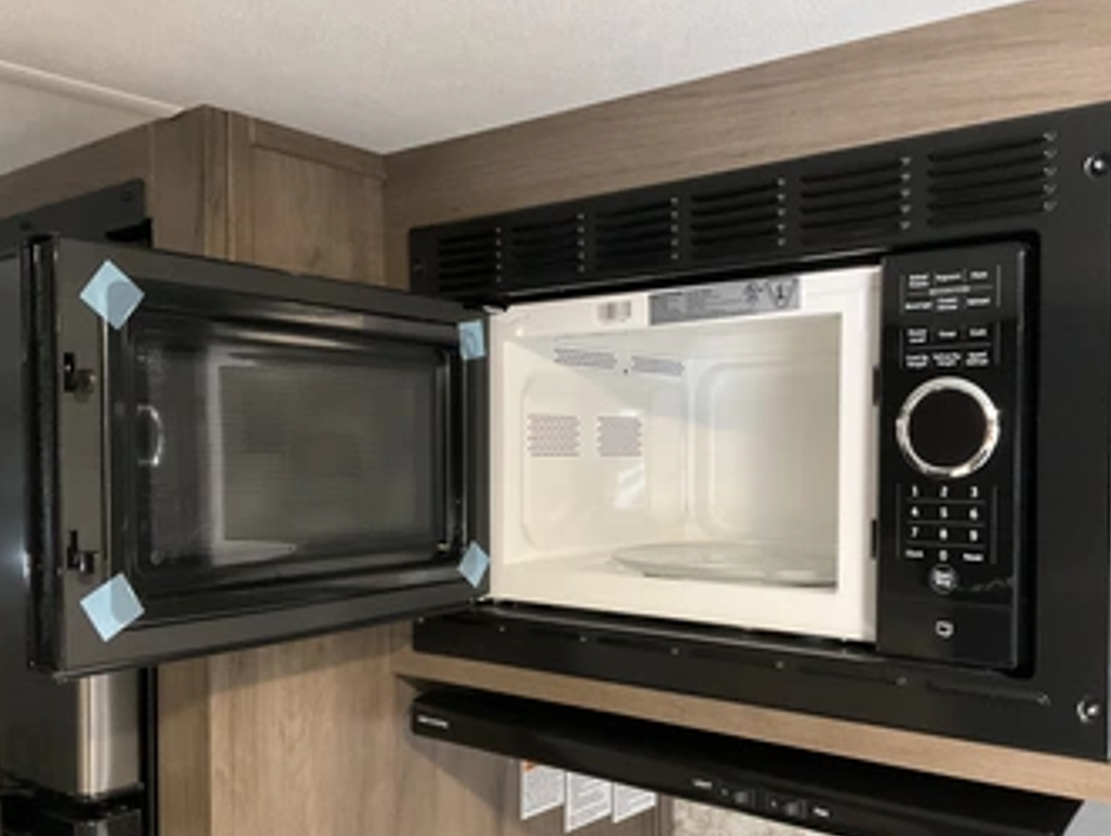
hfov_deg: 52.5
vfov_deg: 40.6
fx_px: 1125
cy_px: 490
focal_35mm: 35
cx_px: 604
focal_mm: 3
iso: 400
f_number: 1.8
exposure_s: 1/30
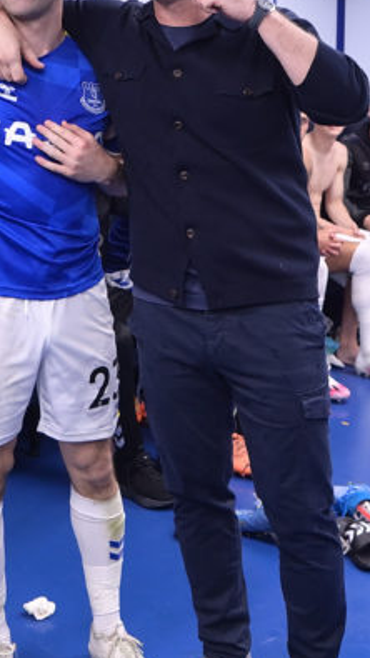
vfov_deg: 52.4
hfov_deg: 30.5
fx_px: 663
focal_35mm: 38
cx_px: 80
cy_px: 264
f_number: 2.8
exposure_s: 1/250
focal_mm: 14
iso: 2000
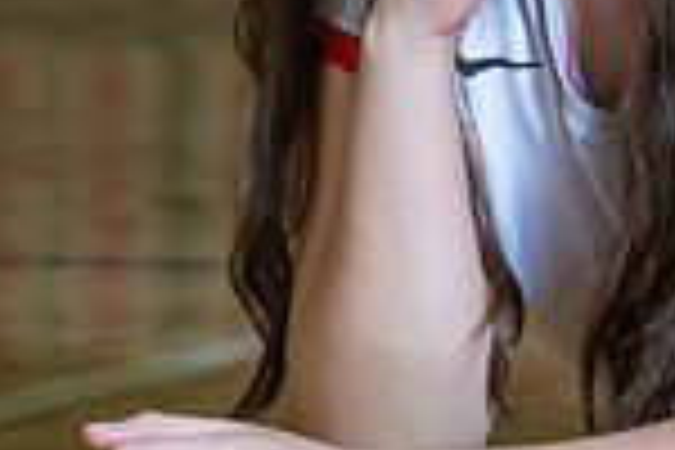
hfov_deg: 3.2
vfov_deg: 2.2
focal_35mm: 635
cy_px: -189
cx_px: 729
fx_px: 11905
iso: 320
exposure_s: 1/200
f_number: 6.3
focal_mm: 125
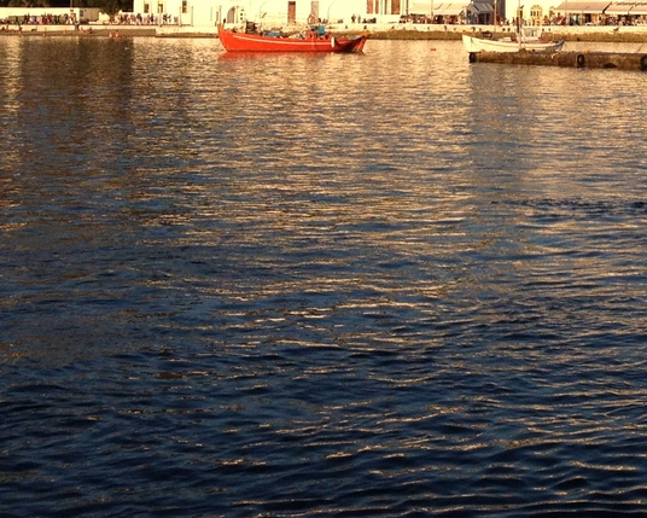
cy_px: -60
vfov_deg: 14.7
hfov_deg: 18.1
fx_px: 1954
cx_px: 706
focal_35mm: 102
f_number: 2.4
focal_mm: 4.28
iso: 50
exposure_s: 1/1453
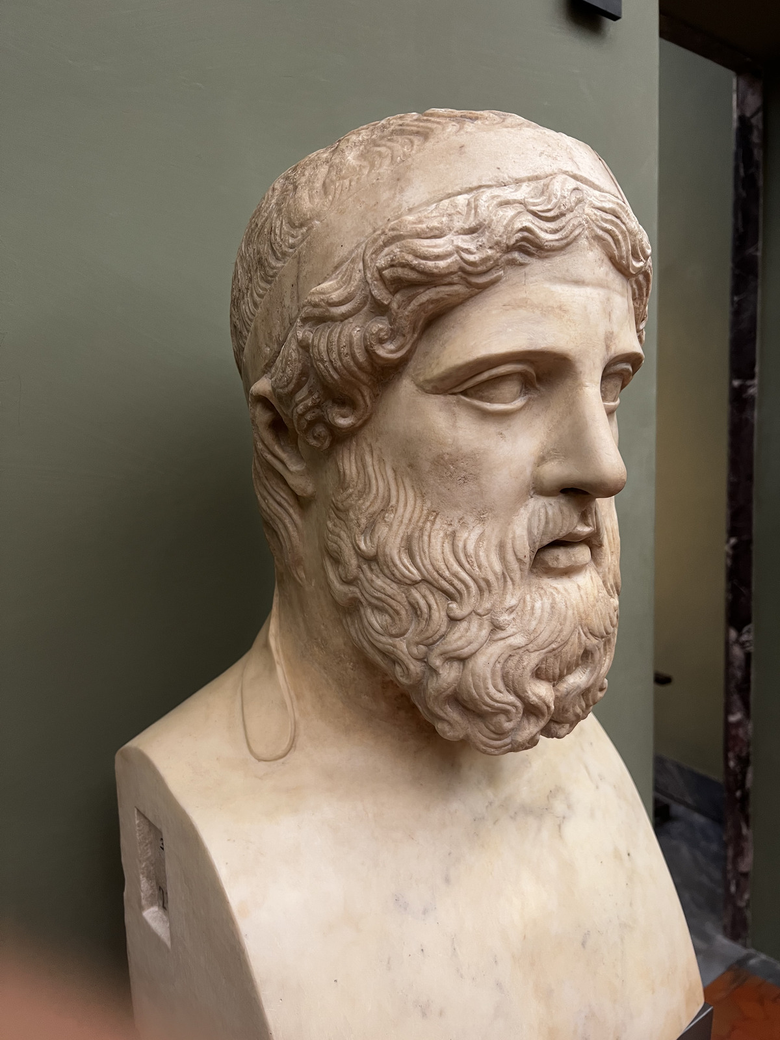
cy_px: 520
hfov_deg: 53.1
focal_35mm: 26
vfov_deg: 67.3
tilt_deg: -7.6
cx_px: 390
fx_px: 781
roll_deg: +2.0
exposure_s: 1/50
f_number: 1.5
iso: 160
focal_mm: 5.7
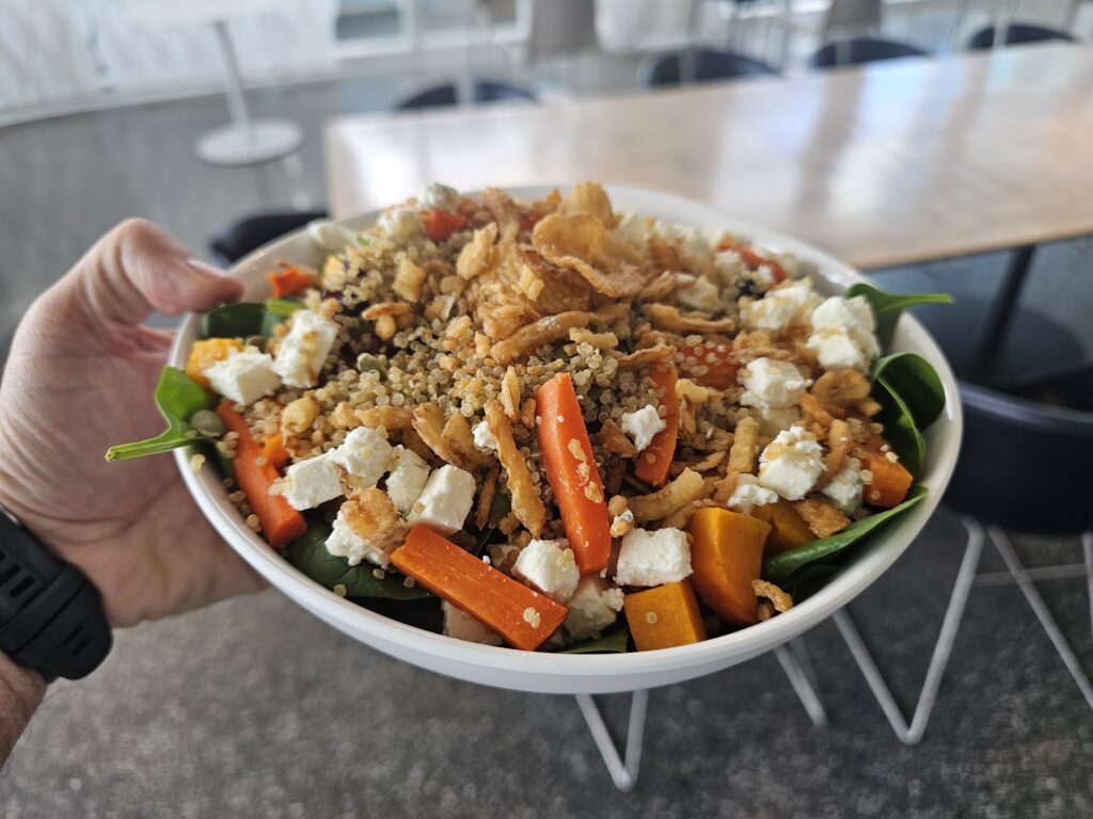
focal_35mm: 23
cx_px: 546
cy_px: 410
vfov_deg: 58.9
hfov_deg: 73.9
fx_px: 726
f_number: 1.7
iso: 80
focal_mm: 6.3
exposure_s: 1/180
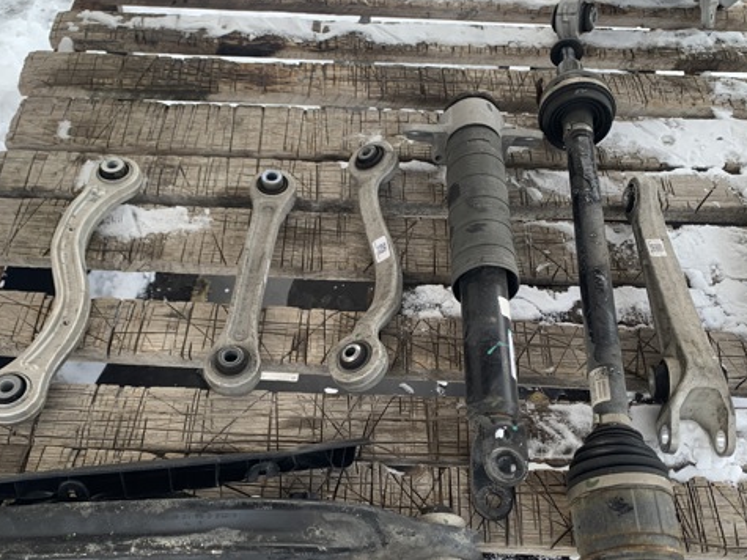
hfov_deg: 52.6
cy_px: 358
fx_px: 755
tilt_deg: -53.6
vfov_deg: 40.3
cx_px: 366
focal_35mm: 35
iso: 64
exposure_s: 1/121
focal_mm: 4.25
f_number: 1.8
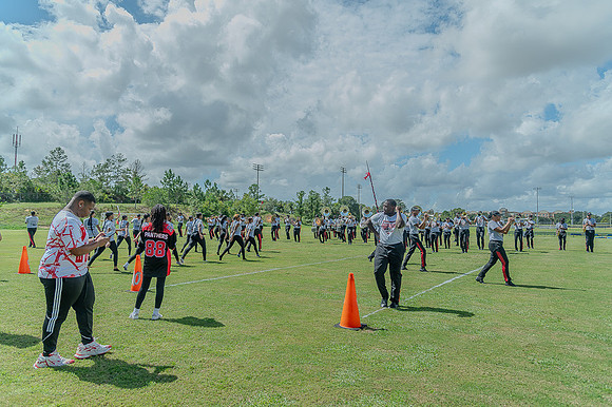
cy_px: 204
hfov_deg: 73.2
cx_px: 306
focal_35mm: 24
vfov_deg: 52.6
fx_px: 412
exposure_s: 1/320
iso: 100
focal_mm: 24
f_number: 4
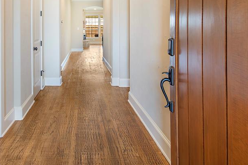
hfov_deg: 69.1
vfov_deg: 48.2
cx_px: 79
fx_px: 172
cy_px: 32
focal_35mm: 25
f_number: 8
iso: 100
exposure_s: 1/5
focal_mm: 10
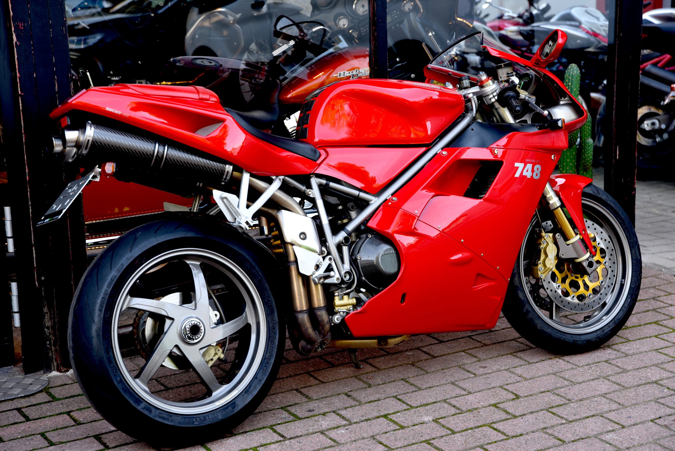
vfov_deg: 19.5
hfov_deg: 28.8
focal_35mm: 70
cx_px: 338
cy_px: 226
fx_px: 1313
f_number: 4.5
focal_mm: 70
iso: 200
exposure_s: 1/80
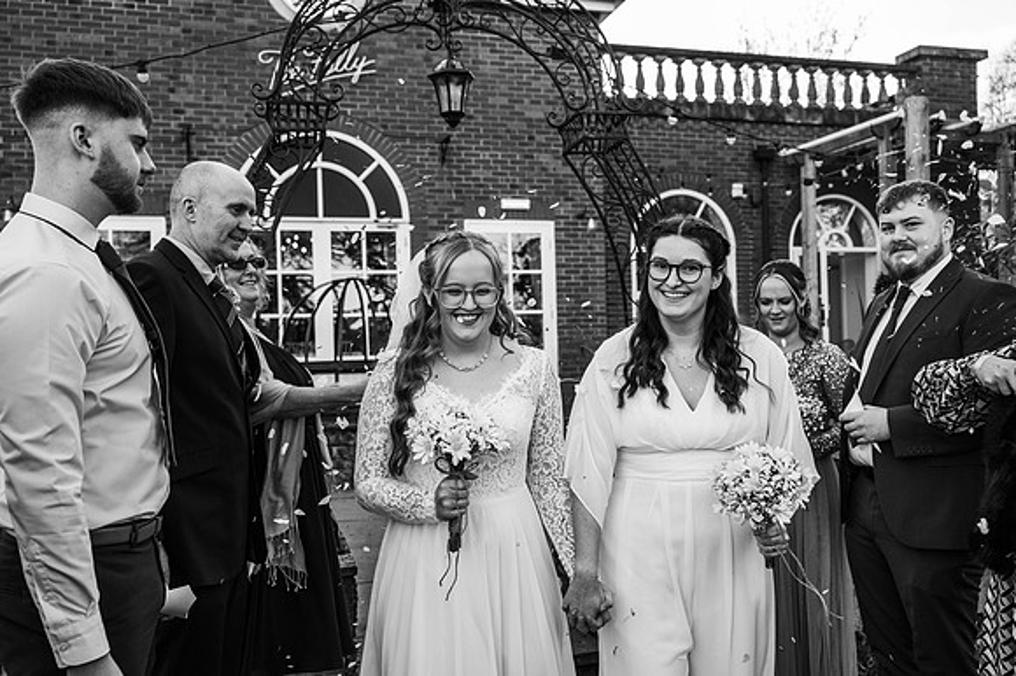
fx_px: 903
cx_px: 508
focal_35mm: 32
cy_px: 338
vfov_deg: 41.1
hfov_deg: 58.7
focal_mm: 32
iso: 560
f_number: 4
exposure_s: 1/640
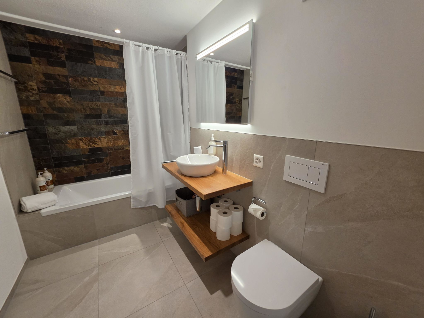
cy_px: 159
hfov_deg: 106.2
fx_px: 159
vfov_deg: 89.9
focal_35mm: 13
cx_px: 212
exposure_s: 1/100
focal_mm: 2.2
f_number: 1.9
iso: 125
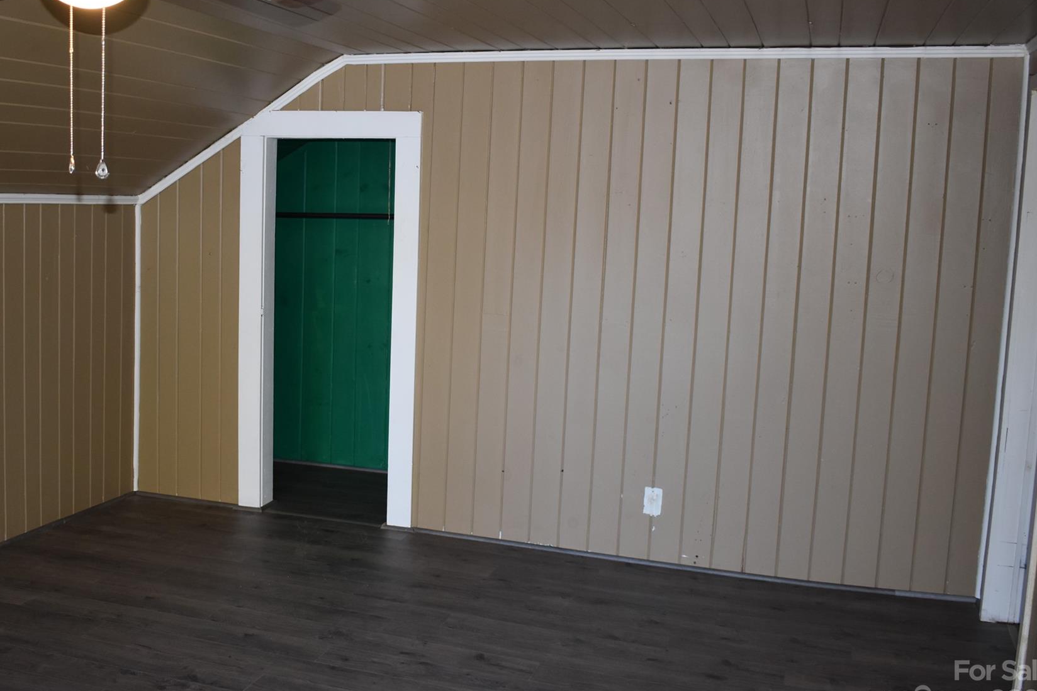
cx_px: 413
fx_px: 1181
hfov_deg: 47.1
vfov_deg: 32.6
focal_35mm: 41
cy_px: 300
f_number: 3.8
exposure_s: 1/60
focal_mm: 22
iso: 800
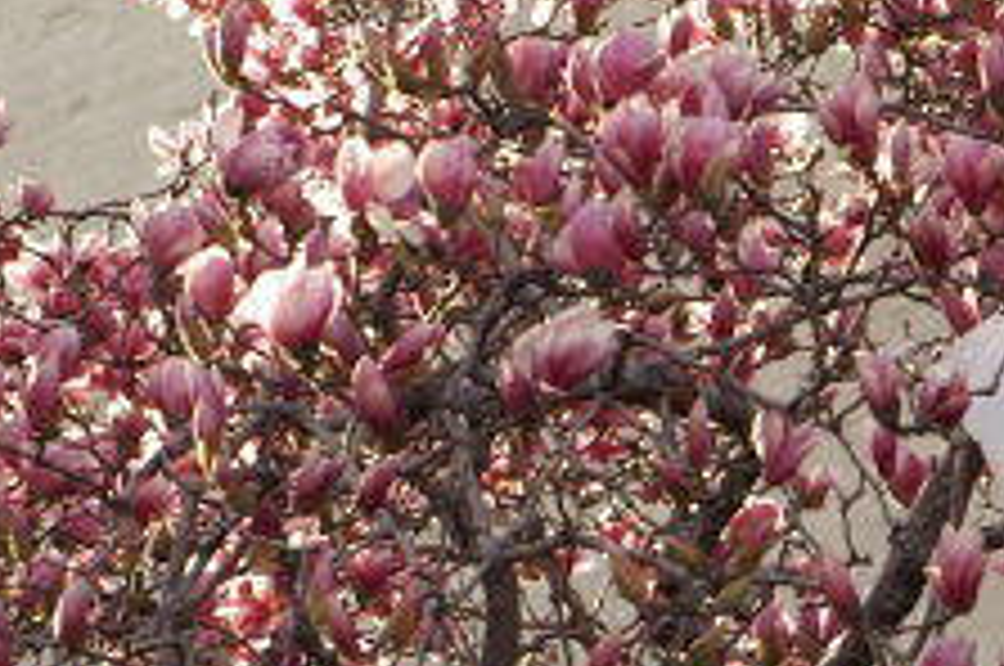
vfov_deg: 5.1
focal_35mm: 269
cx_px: 1195
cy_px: 488
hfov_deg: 7.6
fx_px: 7491
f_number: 6.7
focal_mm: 50
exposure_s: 1/90
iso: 100
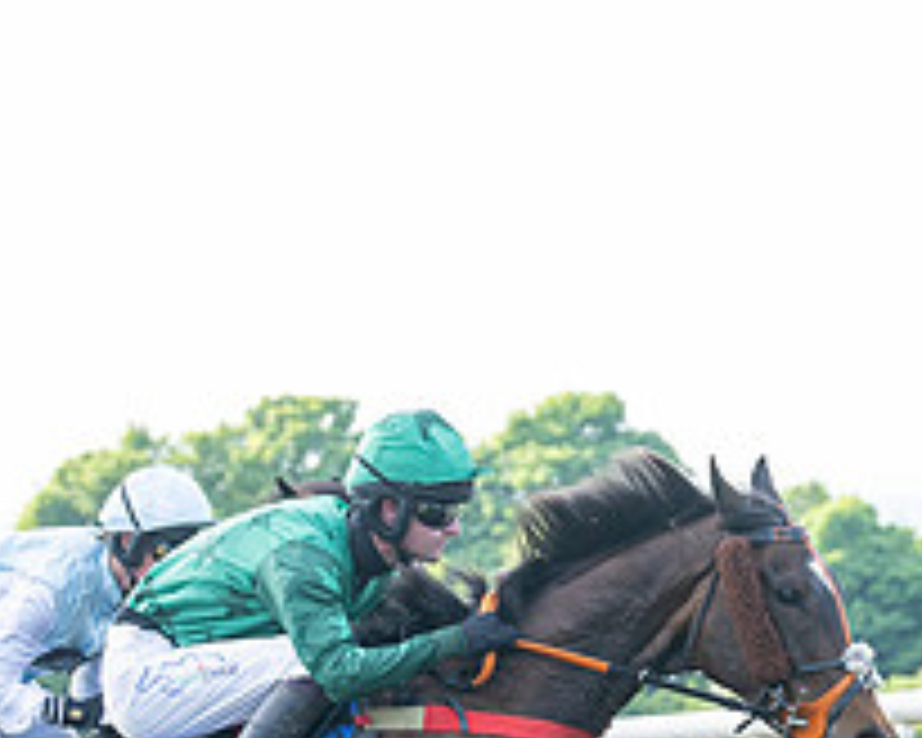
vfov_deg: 5.6
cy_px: 878
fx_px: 7531
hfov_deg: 7.0
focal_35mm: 276
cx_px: 152
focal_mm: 70
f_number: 4
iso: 400
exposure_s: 1/1000
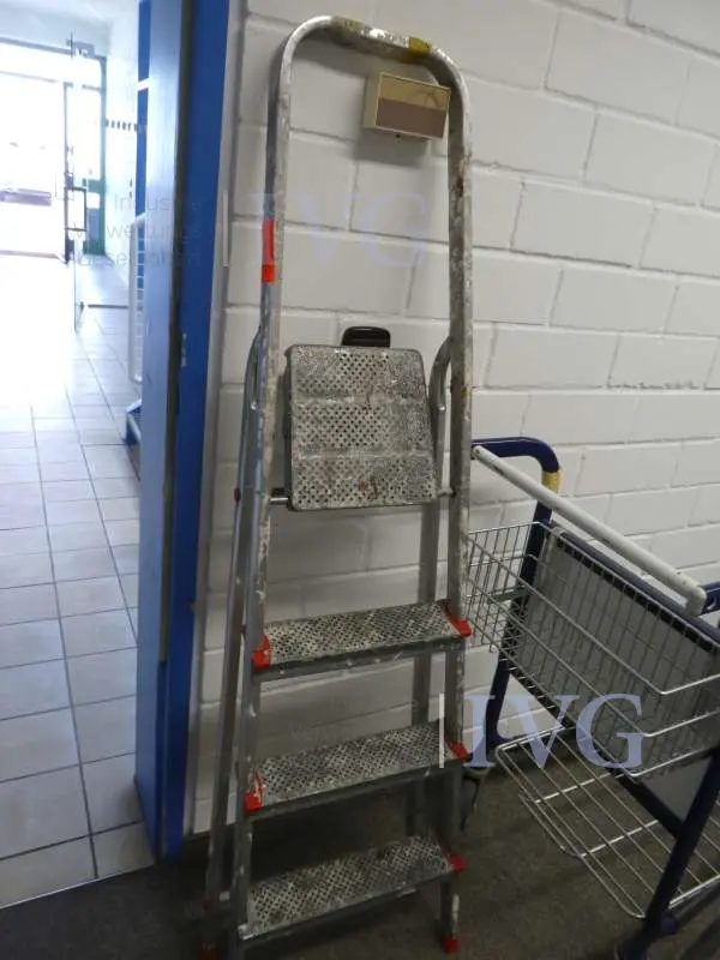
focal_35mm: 24
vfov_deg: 71.6
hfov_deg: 56.8
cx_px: 360
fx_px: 666
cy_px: 480
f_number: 3.3
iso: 320
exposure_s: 1/60
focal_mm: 4.3
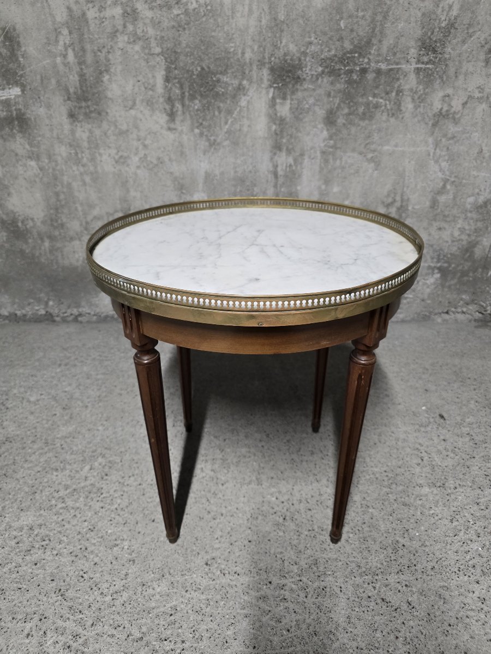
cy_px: 327
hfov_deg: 58.9
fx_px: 435
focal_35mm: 23
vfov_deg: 73.9
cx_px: 246
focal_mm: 6.3
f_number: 1.7
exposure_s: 1/100
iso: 640
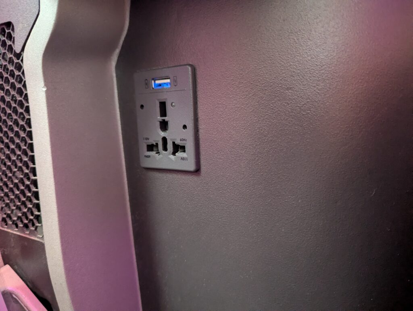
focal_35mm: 24
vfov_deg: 56.9
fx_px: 287
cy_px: 156
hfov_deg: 71.5
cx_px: 206
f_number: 1.85
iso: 2438
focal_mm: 6.81
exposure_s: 1/34.5
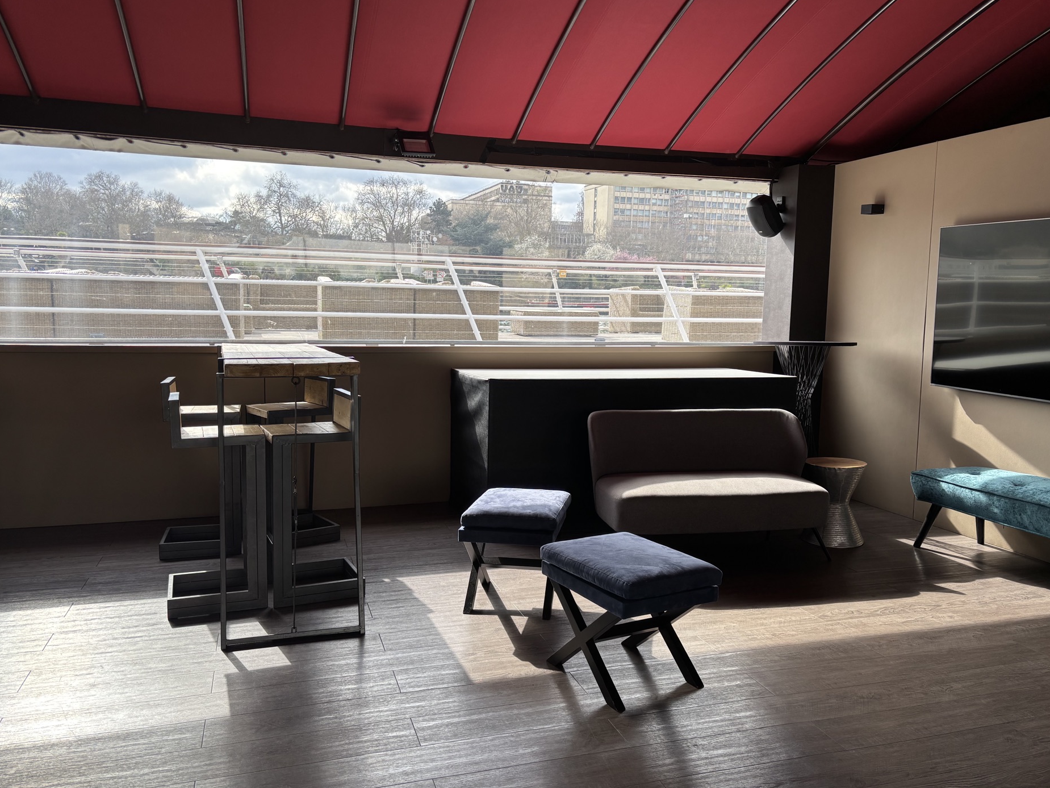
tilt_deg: -6.7
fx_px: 819
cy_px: 388
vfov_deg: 51.4
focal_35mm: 27
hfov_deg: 65.3
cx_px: 516
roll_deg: -1.7
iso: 50
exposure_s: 1/711
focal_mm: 5.96
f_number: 1.6
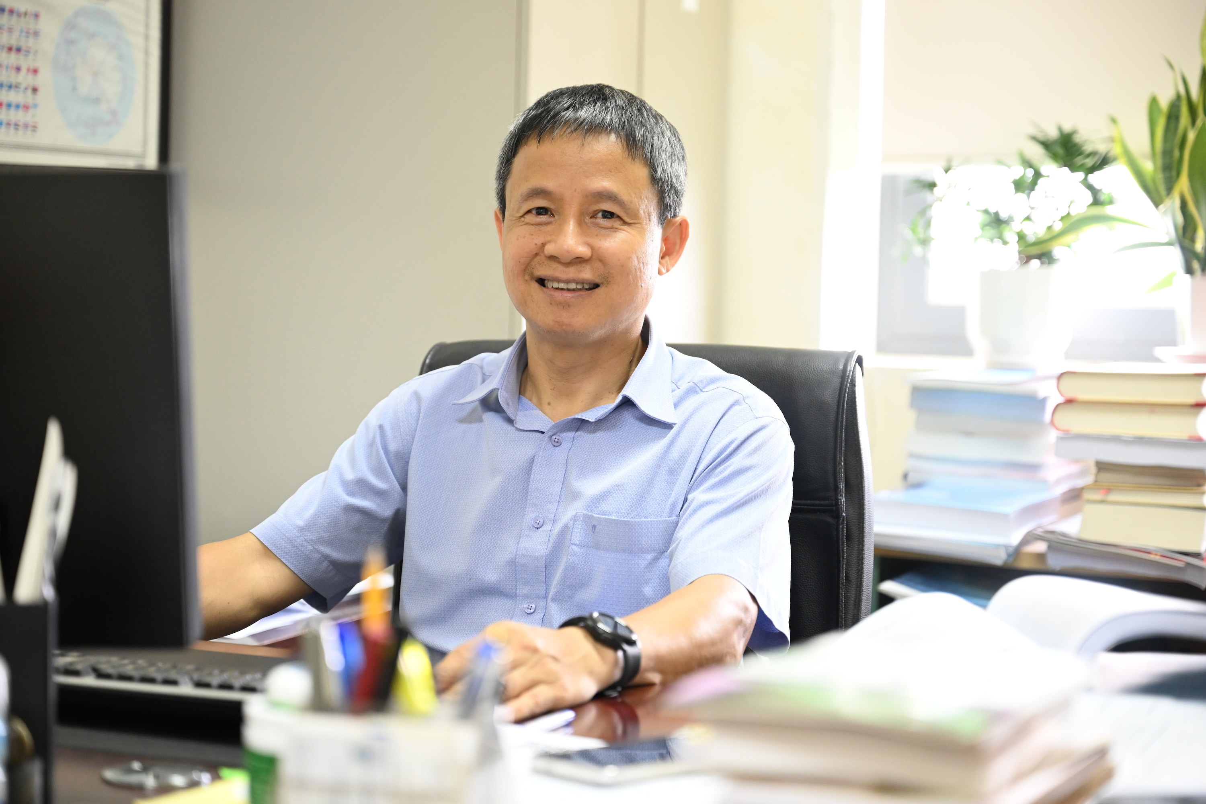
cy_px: 402
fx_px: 2345
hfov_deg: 28.8
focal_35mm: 70
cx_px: 603
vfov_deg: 19.5
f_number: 2.8
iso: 2000
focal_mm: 70
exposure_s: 1/100
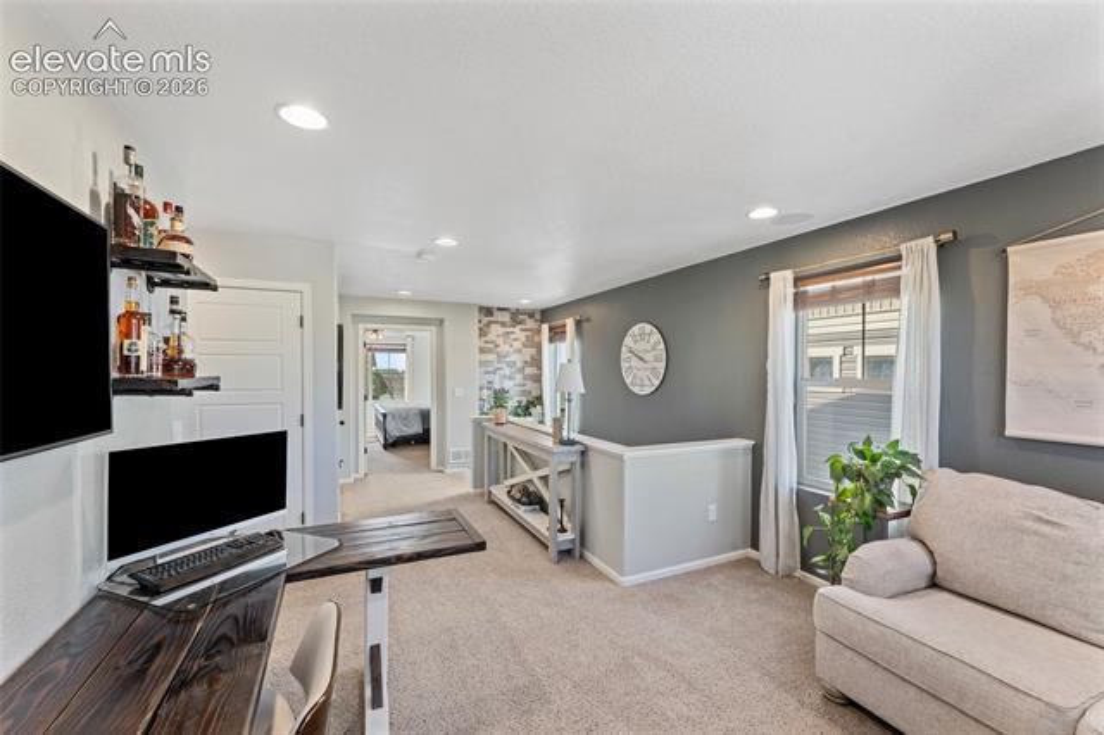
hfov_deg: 104.3
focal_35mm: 14
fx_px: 429
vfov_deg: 81.1
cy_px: 368
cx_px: 552
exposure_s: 1/30
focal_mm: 14
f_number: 8
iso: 640
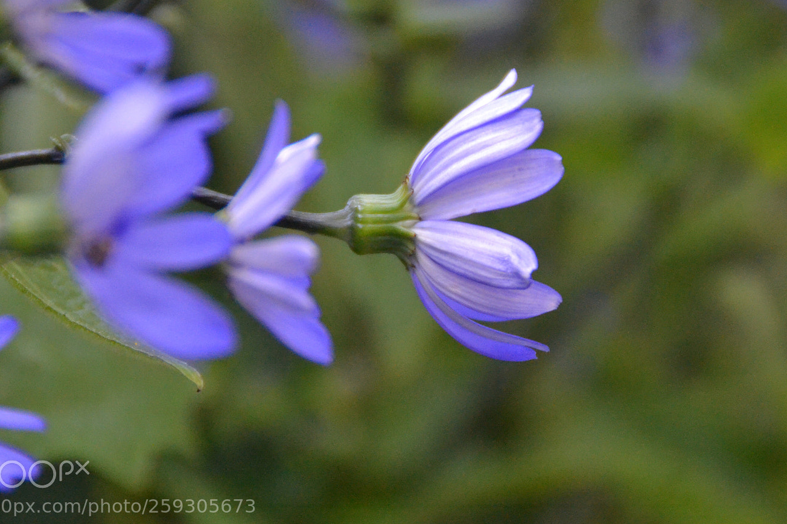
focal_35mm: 276
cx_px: 422
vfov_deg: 5.0
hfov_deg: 7.5
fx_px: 6032
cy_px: 232
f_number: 6.3
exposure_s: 1/250
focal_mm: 150
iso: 3200
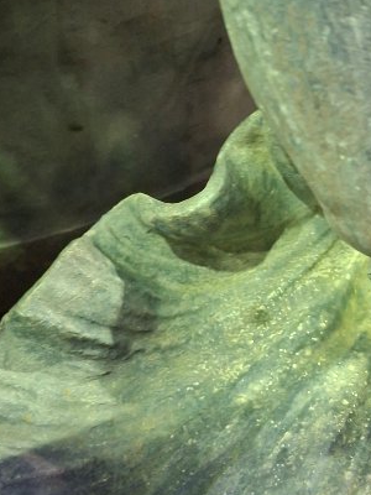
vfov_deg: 28.1
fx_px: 986
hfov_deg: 20.5
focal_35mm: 69
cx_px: 390
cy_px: 220
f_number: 1.8
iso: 800
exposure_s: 1/20
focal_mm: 5.54
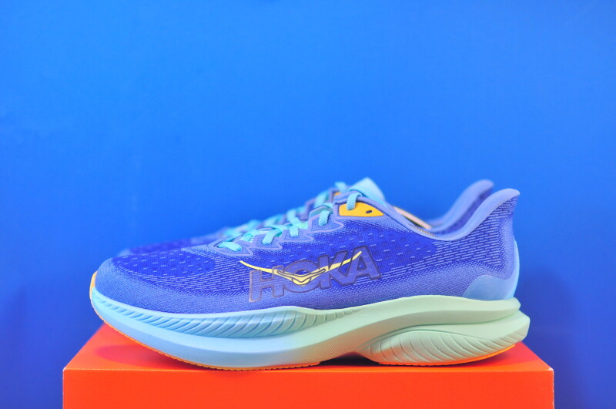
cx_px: 308
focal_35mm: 75
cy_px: 204
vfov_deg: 18.1
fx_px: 1282
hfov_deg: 27.0
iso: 250
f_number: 2.2
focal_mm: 50
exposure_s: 1/320
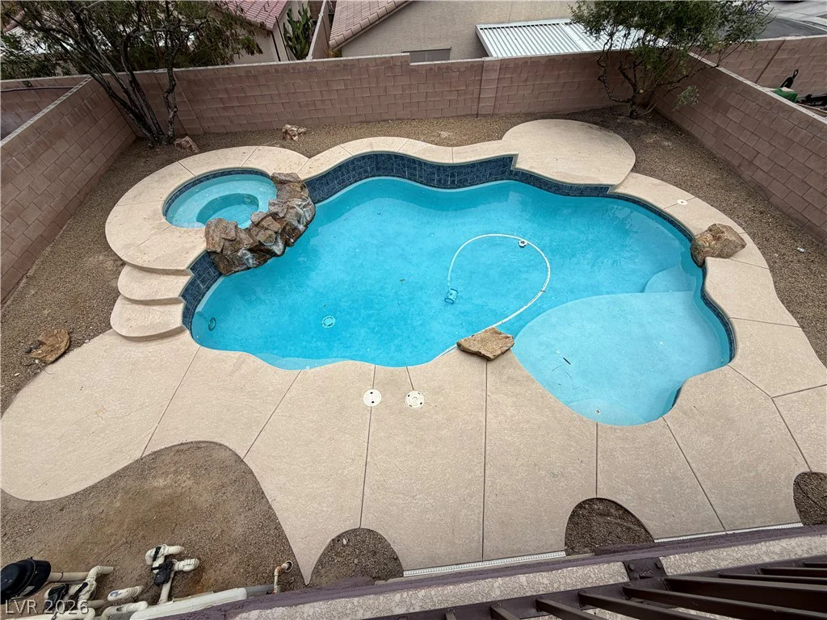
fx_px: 334
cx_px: 414
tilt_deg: -53.0
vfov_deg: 85.7
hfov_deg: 102.1
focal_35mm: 14
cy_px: 310
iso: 20
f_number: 2.2
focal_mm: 2.22
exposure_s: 1/1125
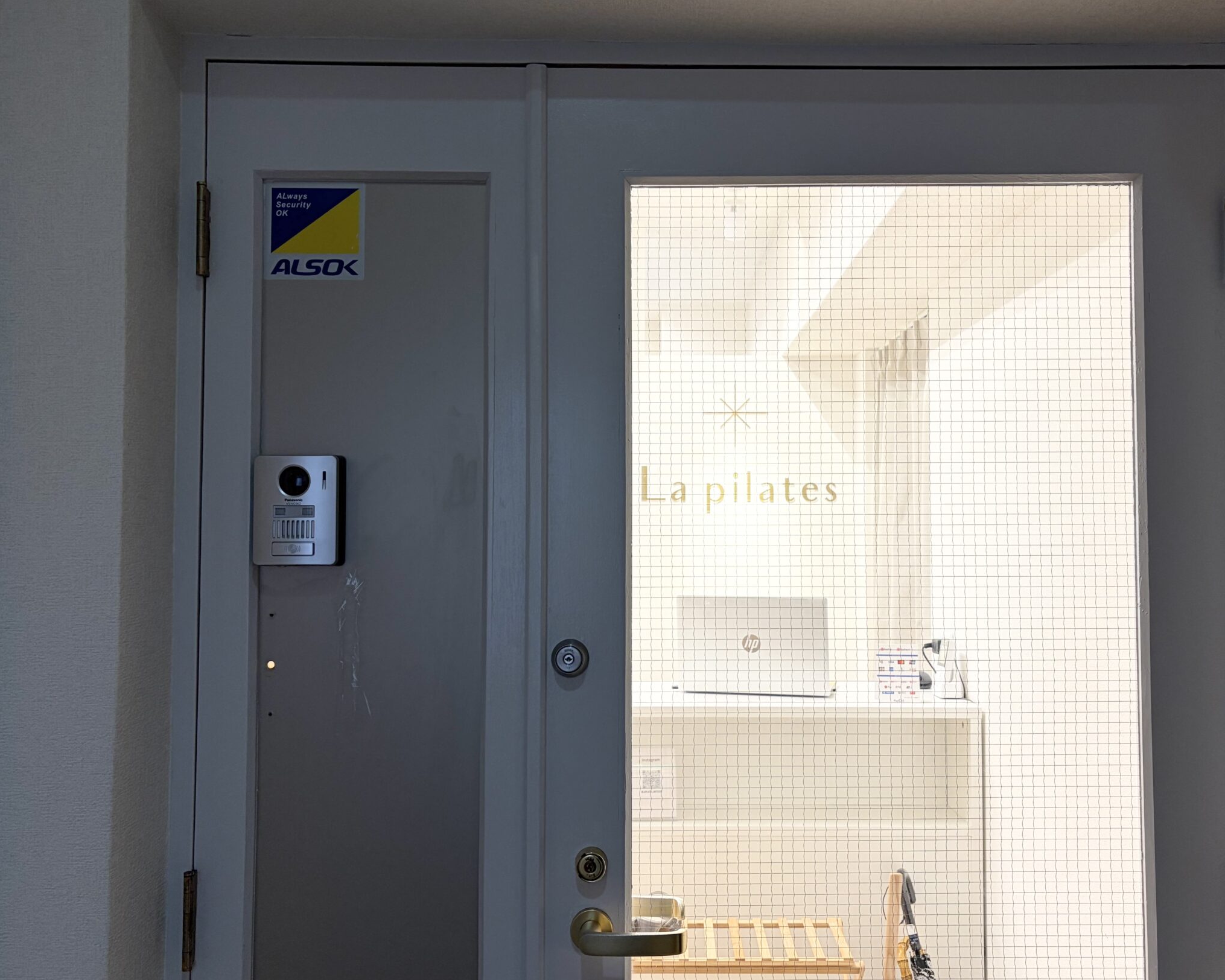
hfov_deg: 55.6
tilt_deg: +2.8
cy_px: 492
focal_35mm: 32
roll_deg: +0.3
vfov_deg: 45.8
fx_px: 1160
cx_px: 675
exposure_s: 1/100
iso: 64
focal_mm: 5.96
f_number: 1.6
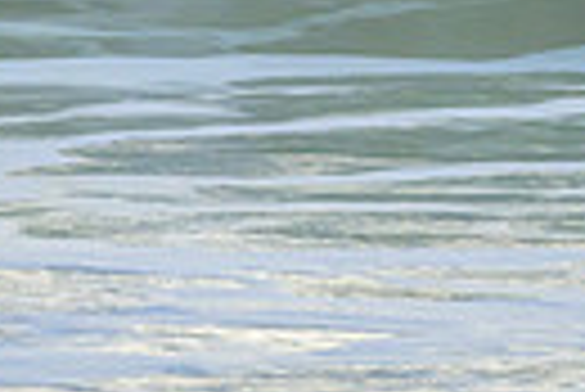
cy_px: -214
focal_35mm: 3567
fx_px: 58028
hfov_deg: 0.6
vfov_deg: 0.4
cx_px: 554
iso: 1400
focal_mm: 800
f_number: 6.3
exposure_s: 1/2500
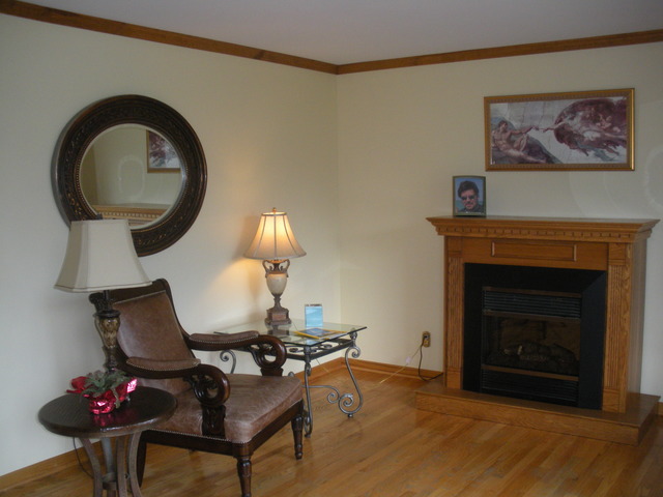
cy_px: 248
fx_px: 690
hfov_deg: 51.4
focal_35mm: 36
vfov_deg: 39.7
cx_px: 332
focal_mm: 6.3
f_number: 3.5
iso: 223
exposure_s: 1/62
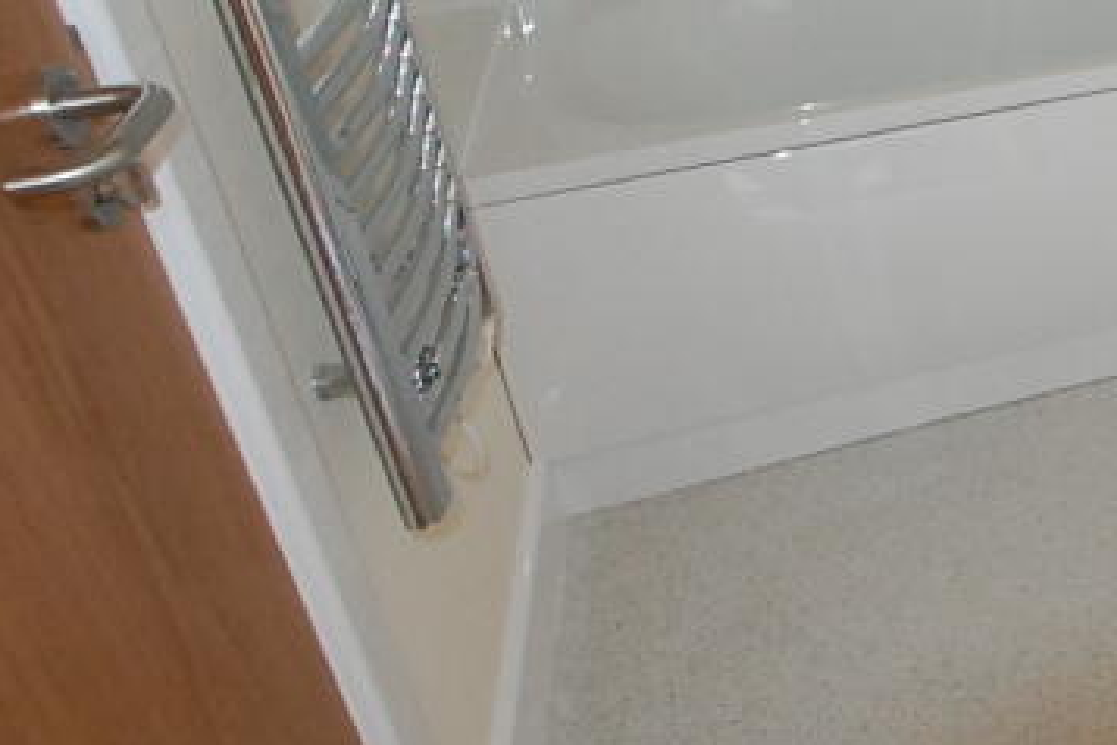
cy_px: 89
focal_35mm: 43
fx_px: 1334
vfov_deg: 30.0
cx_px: 1342
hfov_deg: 35.6
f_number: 4.5
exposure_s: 1/25
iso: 1600
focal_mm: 10
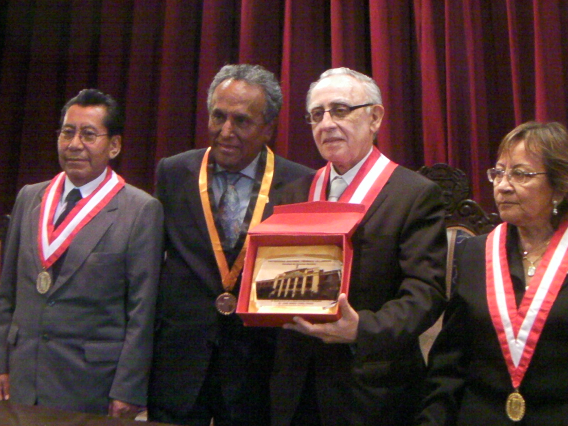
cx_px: 284
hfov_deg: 49.0
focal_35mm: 38
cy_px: 213
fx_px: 624
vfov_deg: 37.7
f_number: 3.5
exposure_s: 1/49.7
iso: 559
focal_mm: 6.8
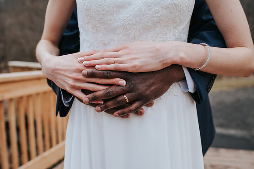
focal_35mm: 37
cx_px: 122
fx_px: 257
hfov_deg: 52.5
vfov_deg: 36.4
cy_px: 88
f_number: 3.2
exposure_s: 1/200
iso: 100
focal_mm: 35
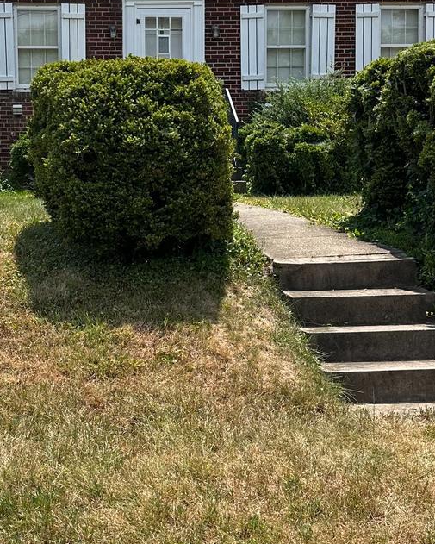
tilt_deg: -2.0
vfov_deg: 33.0
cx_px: 109
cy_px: 235
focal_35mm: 57
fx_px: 917
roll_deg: -0.5
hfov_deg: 26.3
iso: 80
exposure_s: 1/3356
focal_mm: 6.86
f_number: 1.78
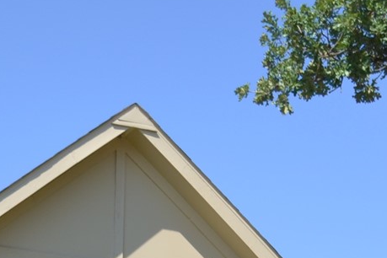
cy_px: 490
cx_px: 193
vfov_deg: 8.4
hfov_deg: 13.2
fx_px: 1677
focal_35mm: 156
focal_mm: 22
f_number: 3.8
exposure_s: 1/640
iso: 100
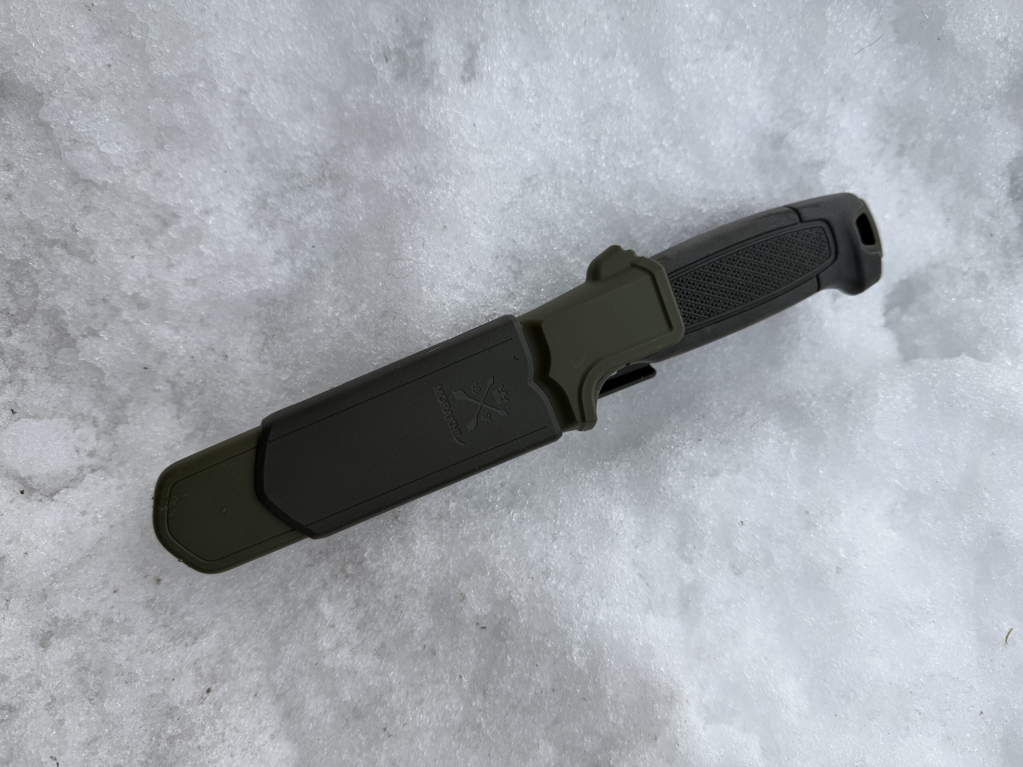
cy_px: 384
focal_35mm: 24
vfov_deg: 56.8
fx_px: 709
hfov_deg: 71.6
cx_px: 512
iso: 80
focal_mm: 6.76
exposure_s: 1/1585
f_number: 1.78
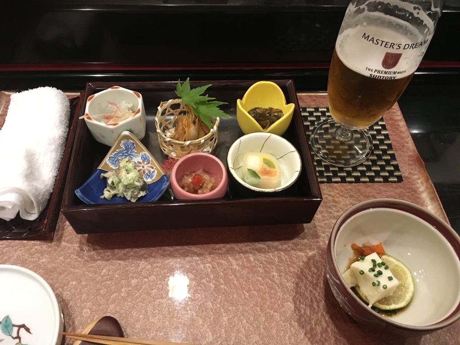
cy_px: 172
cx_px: 230
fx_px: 385
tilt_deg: -53.5
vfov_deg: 48.2
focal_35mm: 29
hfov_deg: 61.7
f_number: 2.2
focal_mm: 4.15
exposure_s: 1/30
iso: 160
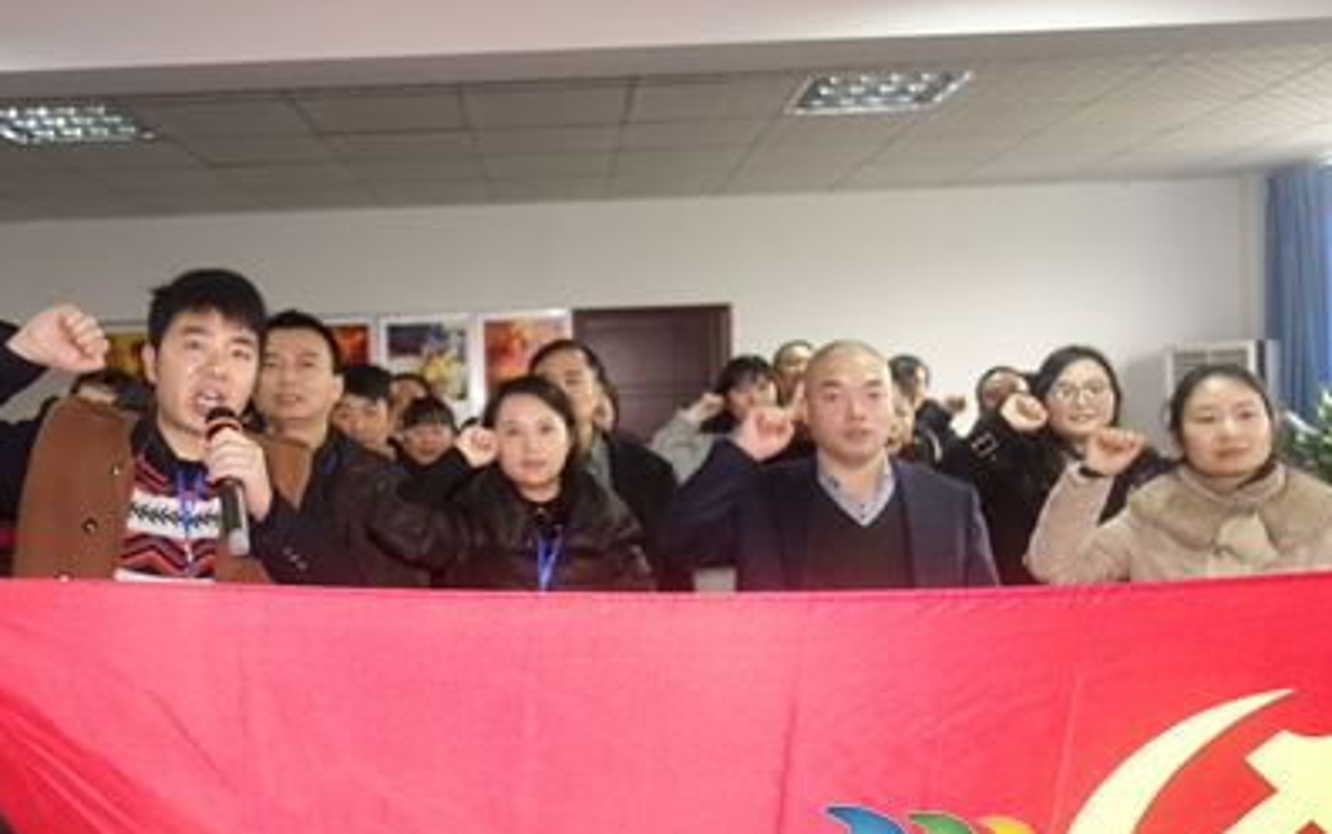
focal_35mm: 36
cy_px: 442
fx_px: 1308
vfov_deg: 35.4
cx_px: 518
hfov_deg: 53.5
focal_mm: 10.4
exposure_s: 1/160
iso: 800
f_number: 1.8
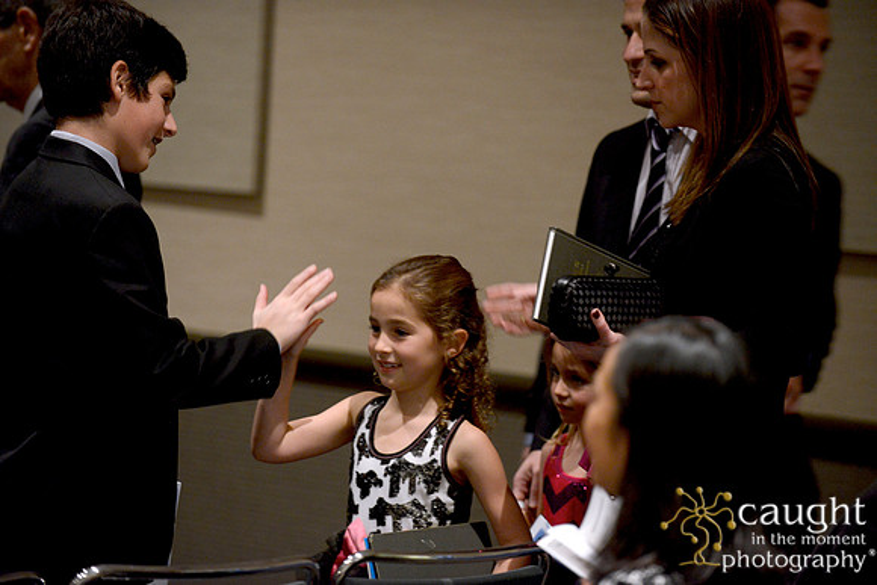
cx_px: 438
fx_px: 3777
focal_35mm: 155
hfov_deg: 13.2
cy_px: 292
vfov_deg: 8.9
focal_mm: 155
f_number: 2.8
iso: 2500
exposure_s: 1/60
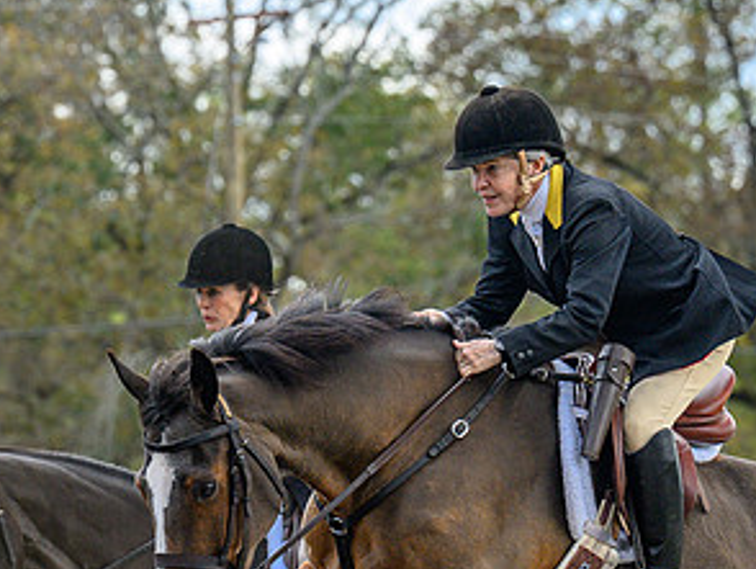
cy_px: 532
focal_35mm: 309
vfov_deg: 4.8
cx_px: 255
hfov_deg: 6.4
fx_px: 6754
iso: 640
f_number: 3.5
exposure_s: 1/1000
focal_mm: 102
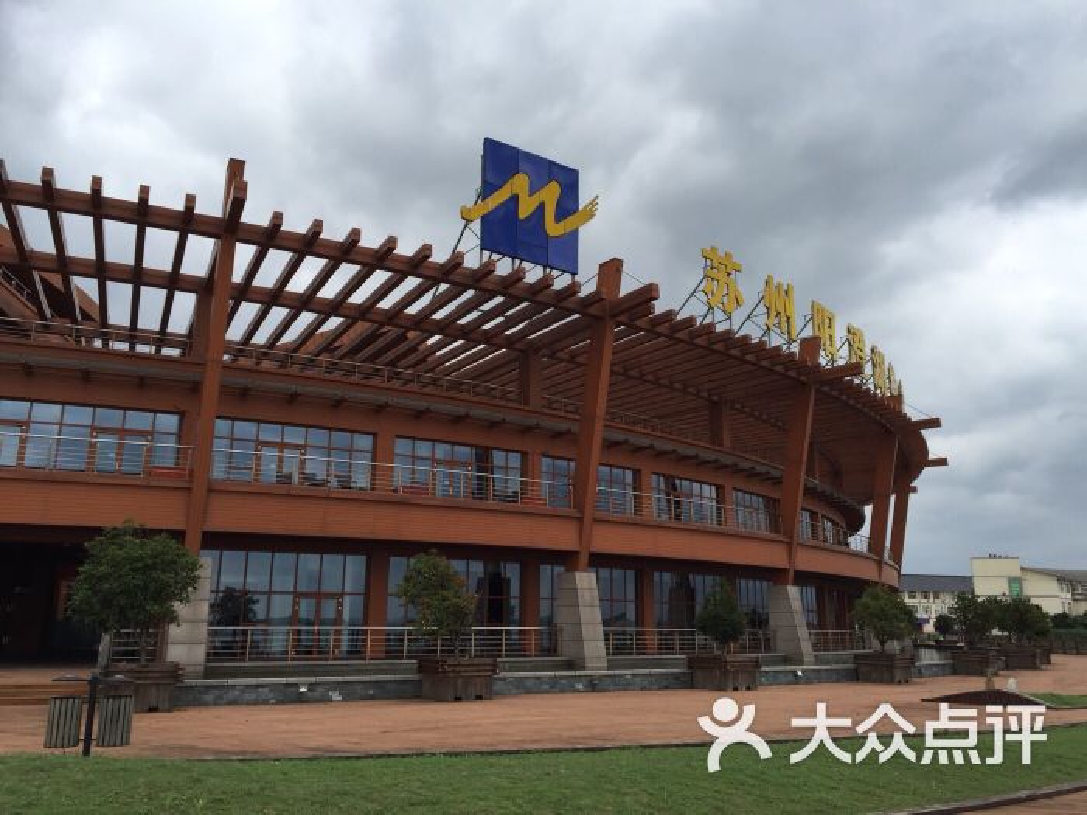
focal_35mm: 29
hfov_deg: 61.7
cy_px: 408
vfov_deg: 48.2
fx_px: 911
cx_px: 544
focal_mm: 4.15
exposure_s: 1/791
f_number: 2.2
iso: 32
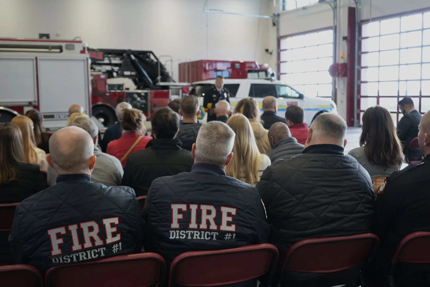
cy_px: 144
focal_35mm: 40
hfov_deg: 48.4
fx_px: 478
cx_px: 215
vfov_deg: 33.5
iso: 1000
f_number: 4
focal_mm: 40
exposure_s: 1/200
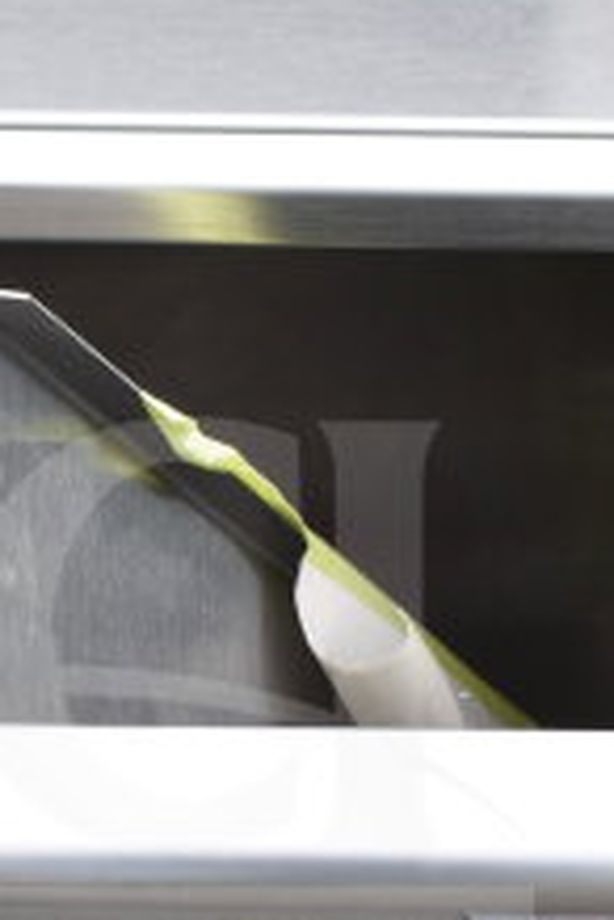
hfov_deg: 6.1
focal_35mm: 226
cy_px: 754
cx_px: 59
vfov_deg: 9.1
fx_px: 5781
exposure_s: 1/200
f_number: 7.1
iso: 200
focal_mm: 36
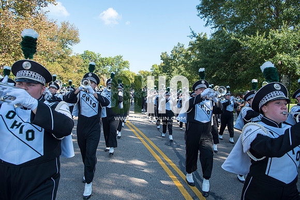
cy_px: 100
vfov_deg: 53.2
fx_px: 200
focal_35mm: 24
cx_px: 150
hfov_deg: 73.7
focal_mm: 24
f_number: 5.6
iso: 200
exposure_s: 1/500
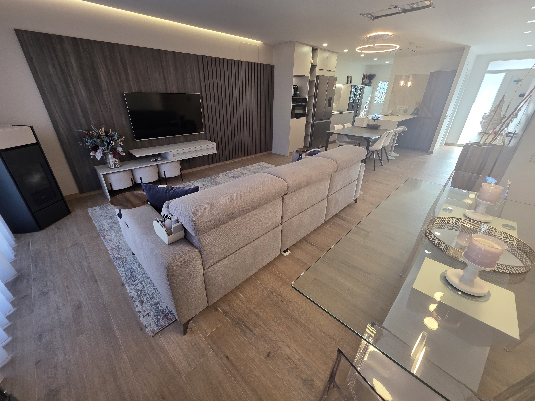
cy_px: 200
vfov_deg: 89.9
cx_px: 268
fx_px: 201
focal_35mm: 13
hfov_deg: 106.2
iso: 160
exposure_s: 1/100
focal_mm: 2.2
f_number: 1.9
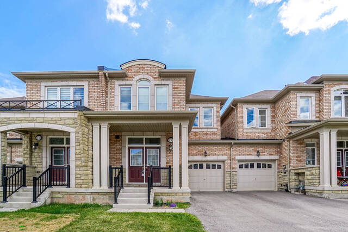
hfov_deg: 100.4
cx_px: 174
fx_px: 145
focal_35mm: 15
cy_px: 116
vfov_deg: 77.4
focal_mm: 10
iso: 250
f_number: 7.1
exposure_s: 1/320
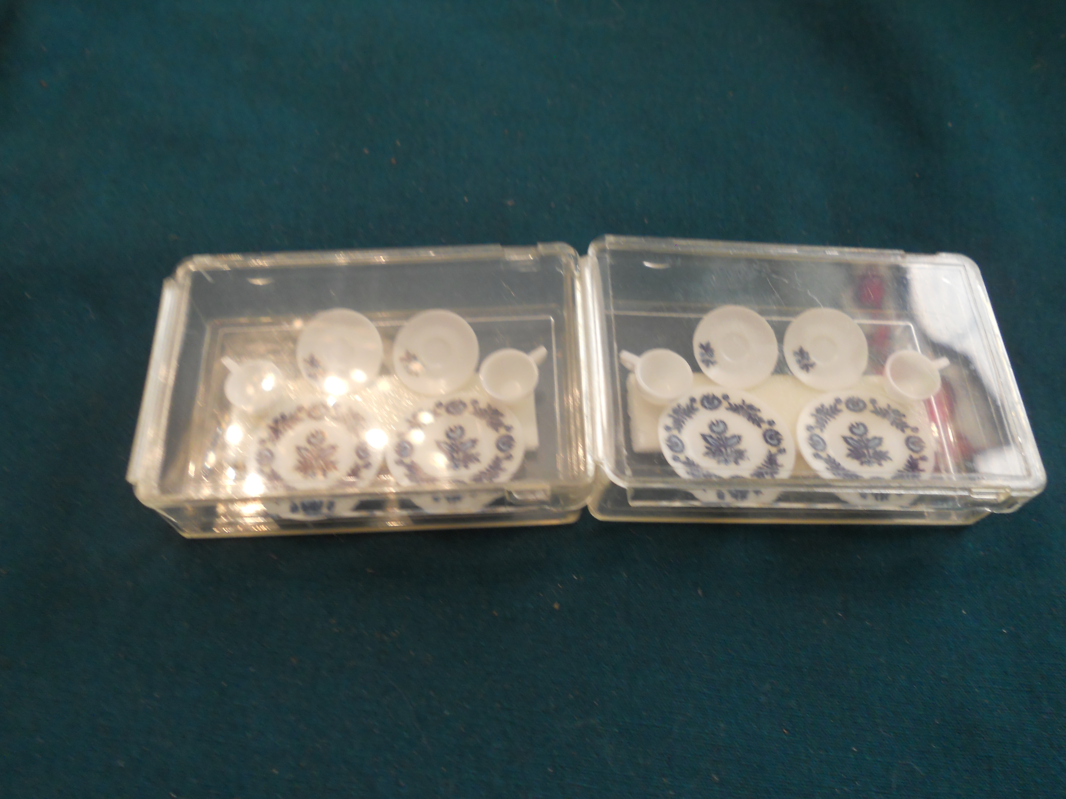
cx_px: 533
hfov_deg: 56.8
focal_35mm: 32
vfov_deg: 44.2
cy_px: 400
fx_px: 985
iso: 160
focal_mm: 5.8
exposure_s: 1/30
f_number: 3.5
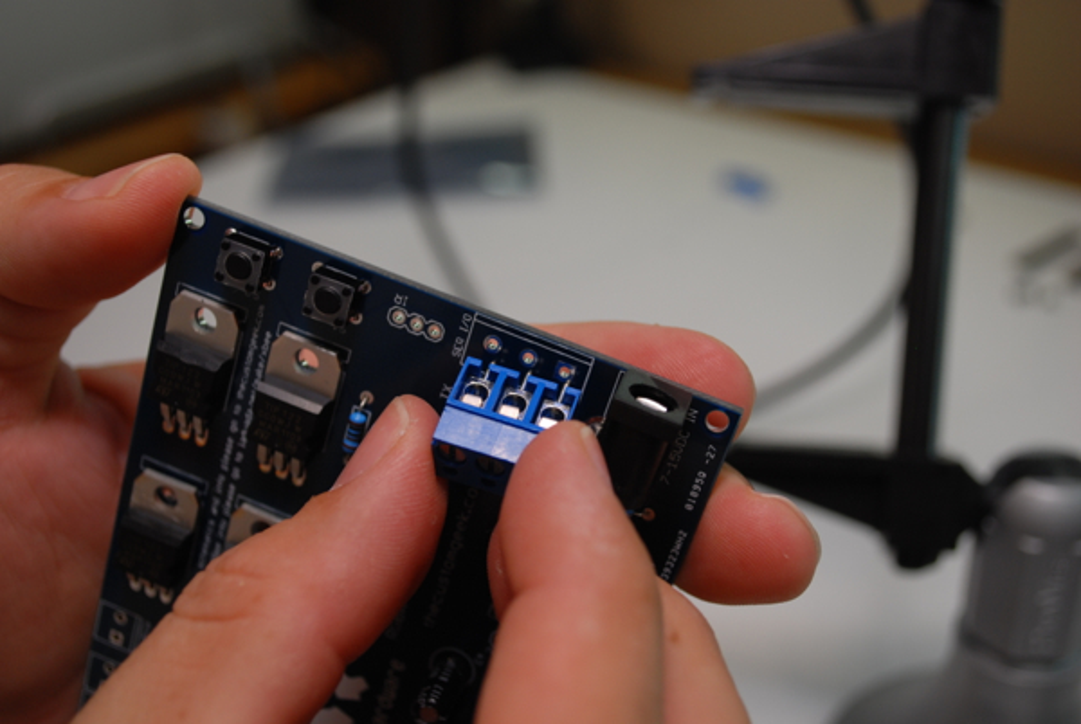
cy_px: 362
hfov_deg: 43.5
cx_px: 540
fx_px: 1353
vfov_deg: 30.0
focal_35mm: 45
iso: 200
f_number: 4.8
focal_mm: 30
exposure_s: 1/60
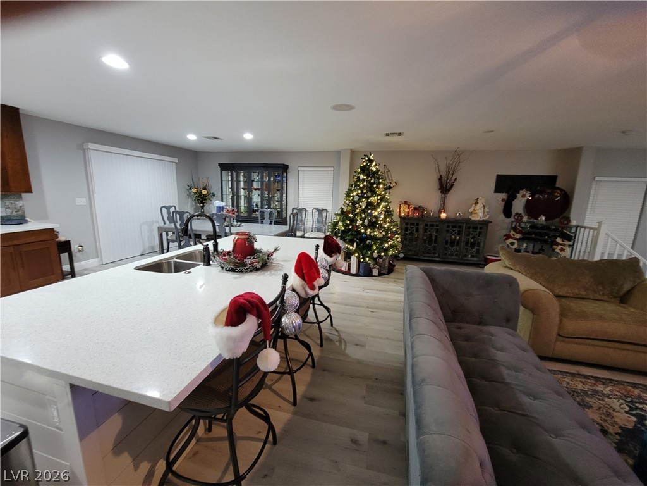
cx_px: 324
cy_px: 243
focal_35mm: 13
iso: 400
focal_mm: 2.2
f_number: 2.2
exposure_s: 1/29
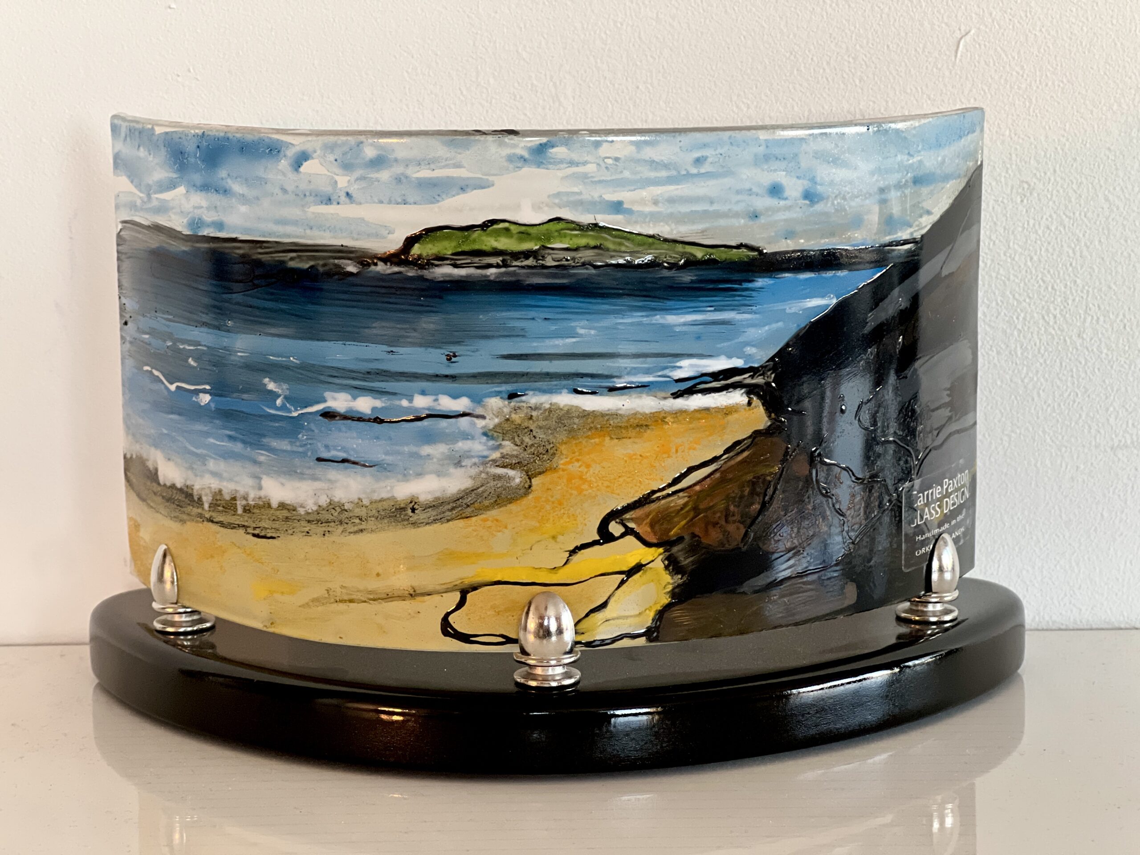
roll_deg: +1.0
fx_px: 2536
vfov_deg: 19.1
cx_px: 570
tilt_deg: -10.8
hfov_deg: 25.3
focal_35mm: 77
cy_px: 428
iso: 400
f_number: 2.8
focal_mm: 9
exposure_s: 1/40
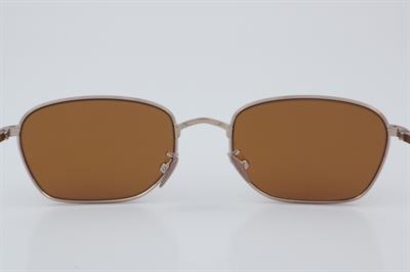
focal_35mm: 82
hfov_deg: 24.6
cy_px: 136
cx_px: 205
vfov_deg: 16.5
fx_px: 939
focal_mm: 55
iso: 100
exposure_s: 1/4
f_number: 32
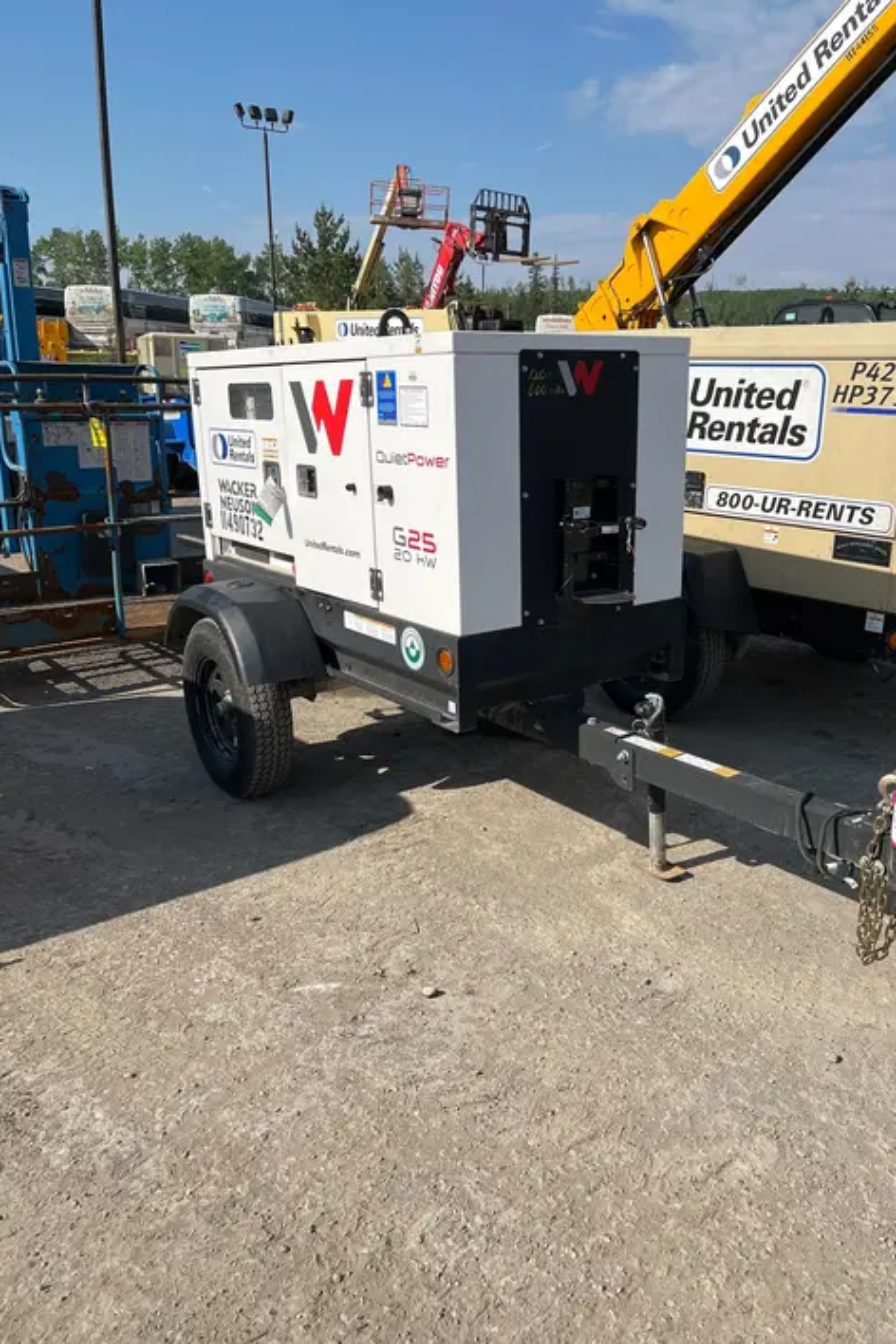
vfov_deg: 65.5
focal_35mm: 28
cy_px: 681
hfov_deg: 46.3
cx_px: 505
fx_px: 1045
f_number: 1.6
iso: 50
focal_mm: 5.1
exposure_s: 1/4651
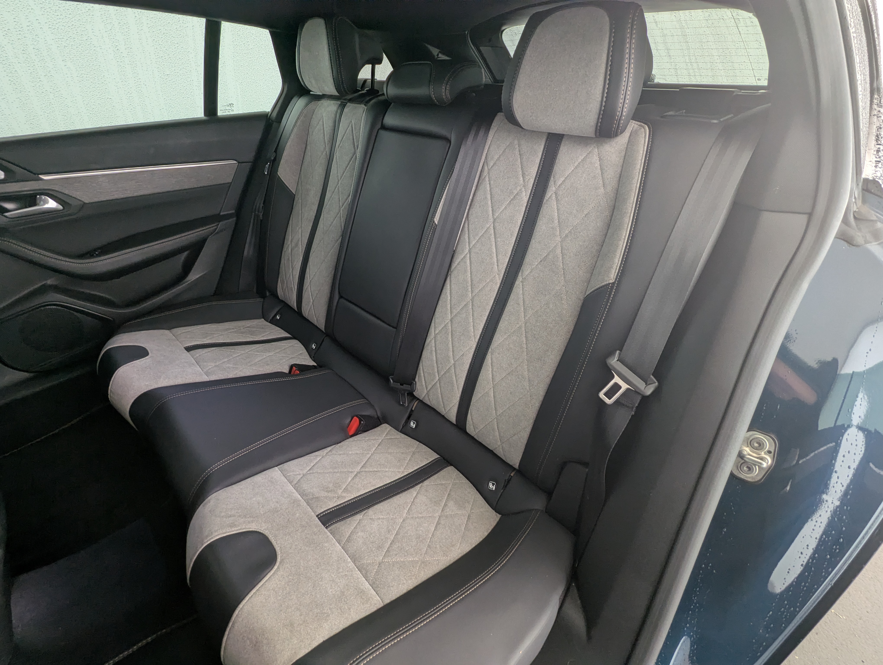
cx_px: 442
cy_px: 332
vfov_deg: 78.2
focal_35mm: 16
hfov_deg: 94.4
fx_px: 409
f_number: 2.2
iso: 46
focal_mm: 2.35
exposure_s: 1/33.3
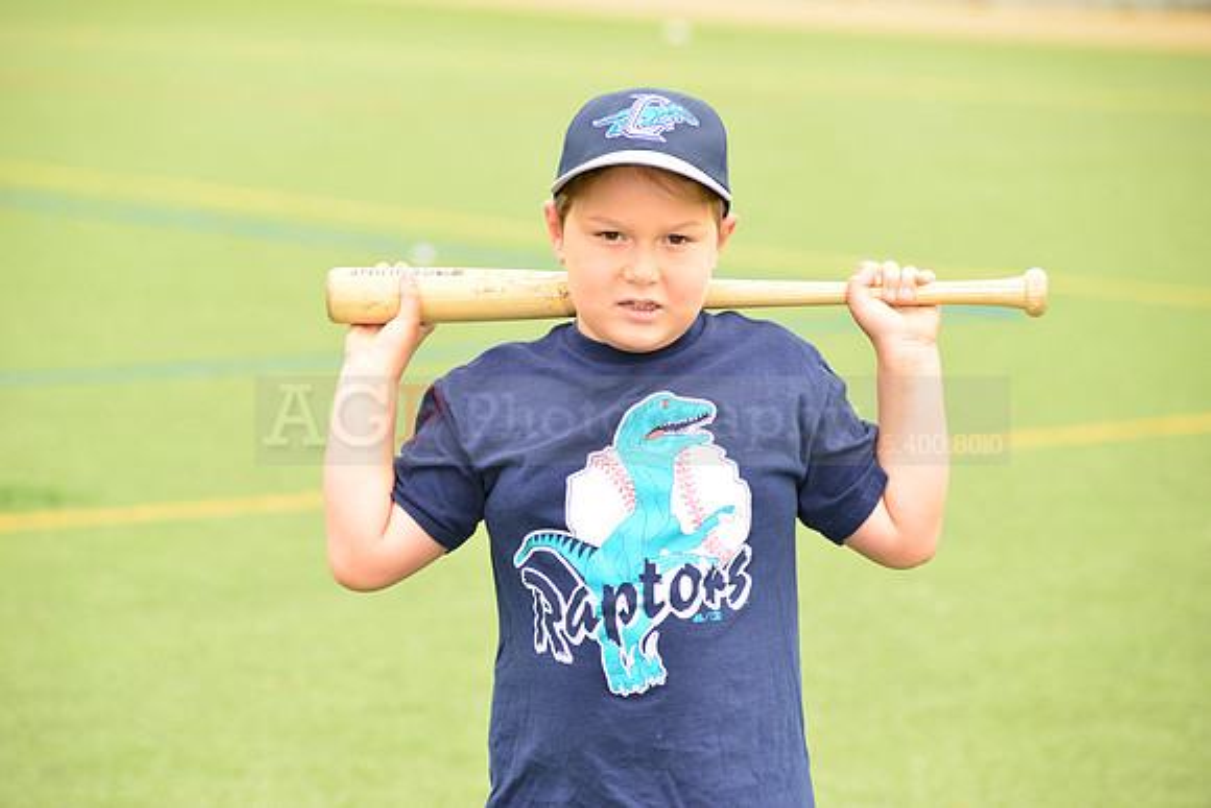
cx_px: 606
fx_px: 6224
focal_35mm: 185
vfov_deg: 7.4
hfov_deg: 11.1
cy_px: 404
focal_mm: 185
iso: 250
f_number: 8
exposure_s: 1/200
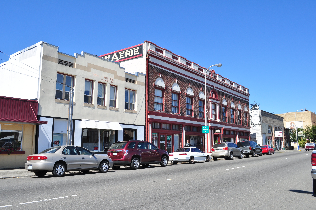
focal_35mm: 30
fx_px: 263
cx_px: 158
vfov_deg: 43.5
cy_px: 105
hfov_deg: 62.0
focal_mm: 20
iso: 200
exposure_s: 1/400
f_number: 10
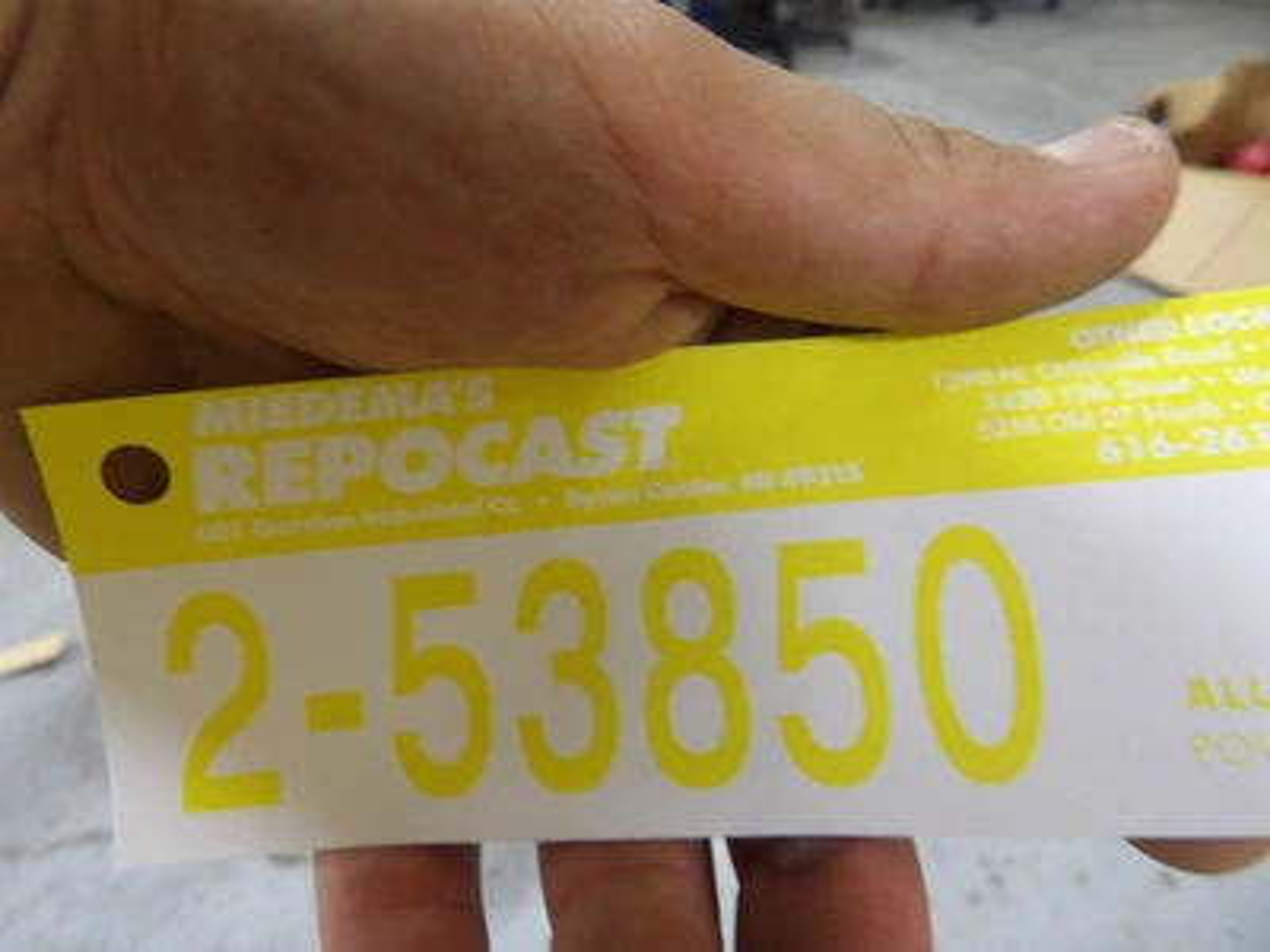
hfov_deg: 71.6
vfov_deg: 56.8
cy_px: 476
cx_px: 635
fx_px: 881
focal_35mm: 24
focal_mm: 4.3
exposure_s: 1/29
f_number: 3.2
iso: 200
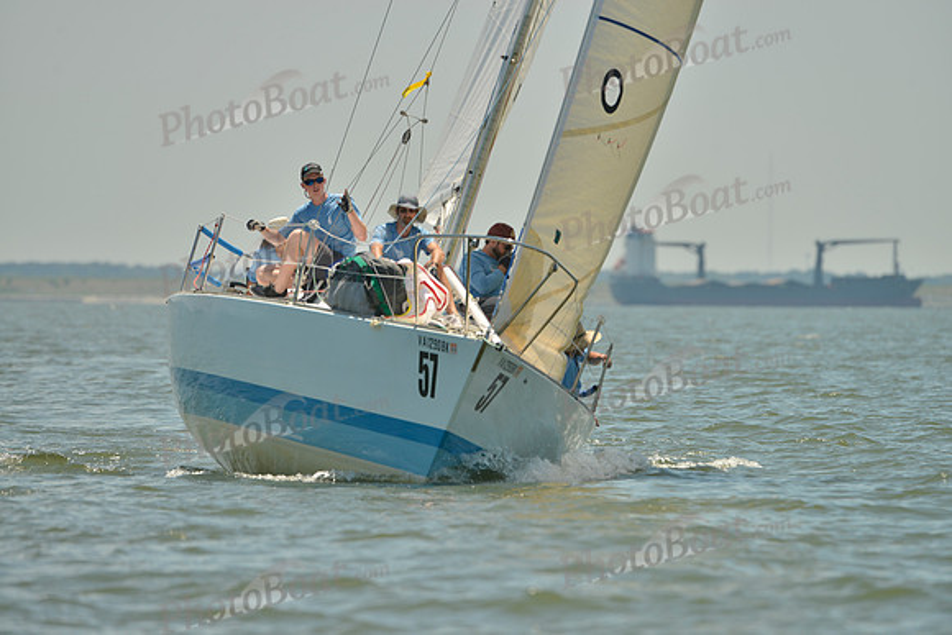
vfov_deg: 3.4
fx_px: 10580
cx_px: 476
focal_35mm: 400
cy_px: 318
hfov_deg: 5.2
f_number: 5.6
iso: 200
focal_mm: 400
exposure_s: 1/1250
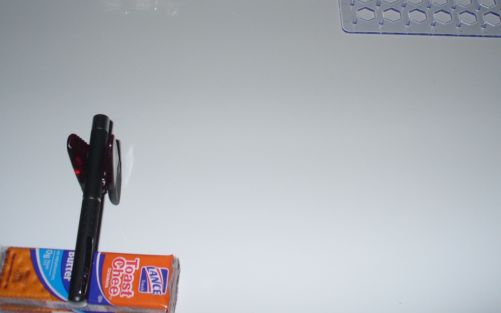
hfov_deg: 40.9
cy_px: 84
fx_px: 669
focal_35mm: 49
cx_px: 298
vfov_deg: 26.1
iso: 100
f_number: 2.8
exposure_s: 1/30
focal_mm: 6.1
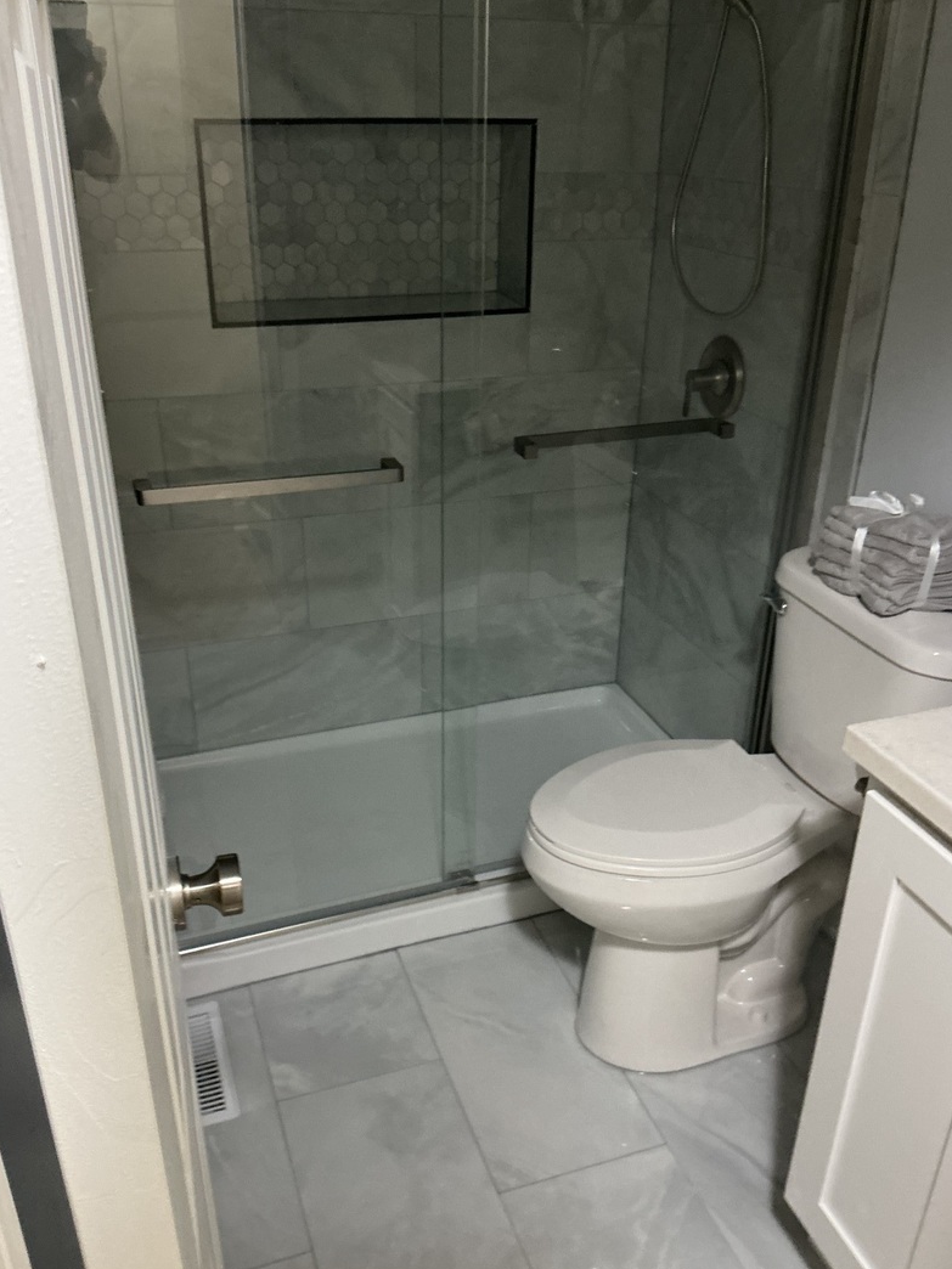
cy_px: 649
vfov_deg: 60.0
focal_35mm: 30
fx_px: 1100
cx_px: 472
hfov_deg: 46.8
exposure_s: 1/30
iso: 250
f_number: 1.8
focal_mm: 3
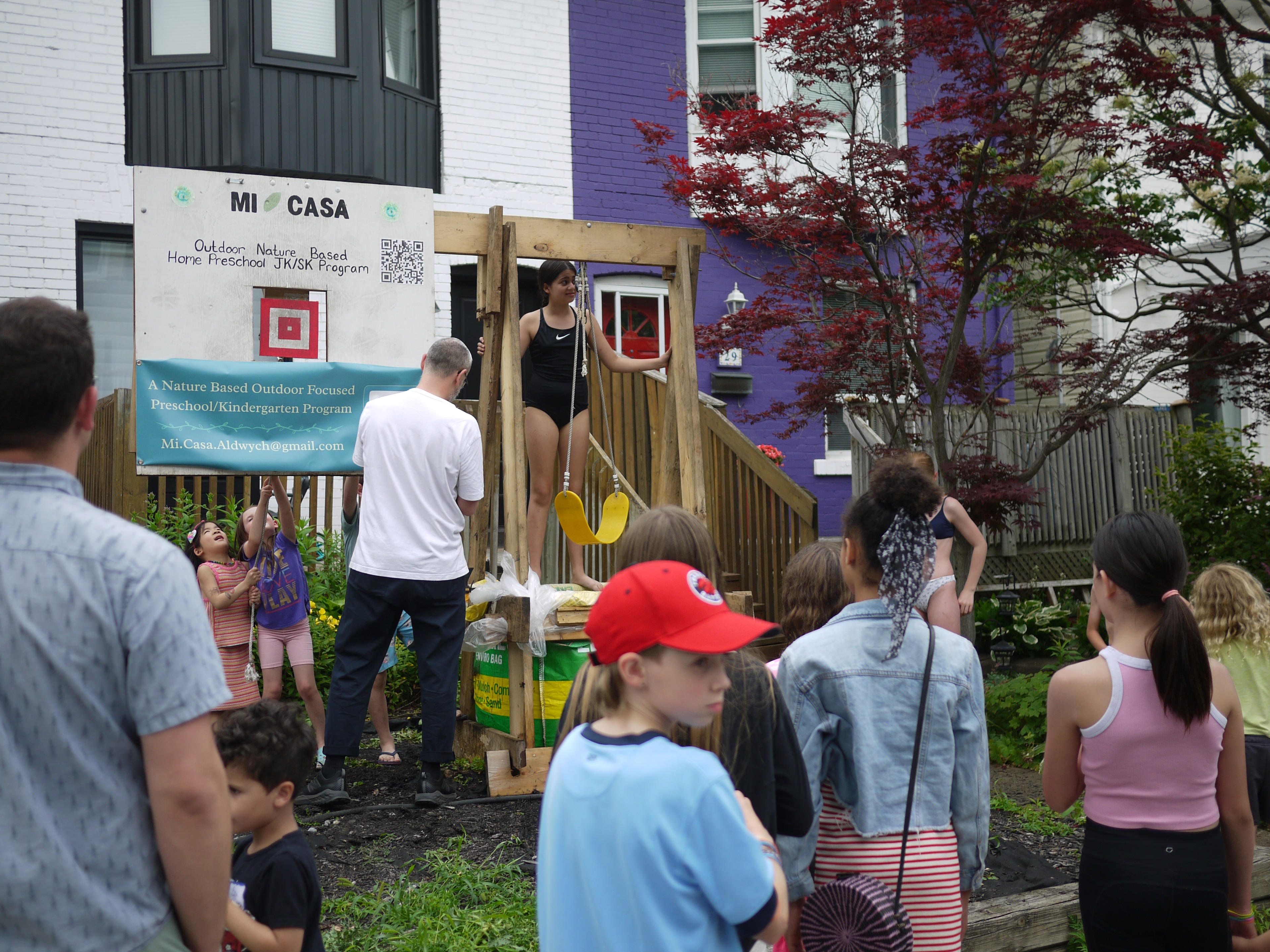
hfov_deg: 44.8
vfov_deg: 34.3
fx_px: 1541
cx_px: 623
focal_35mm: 42
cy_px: 491
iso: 100
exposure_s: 1/800
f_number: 1.8
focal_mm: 20
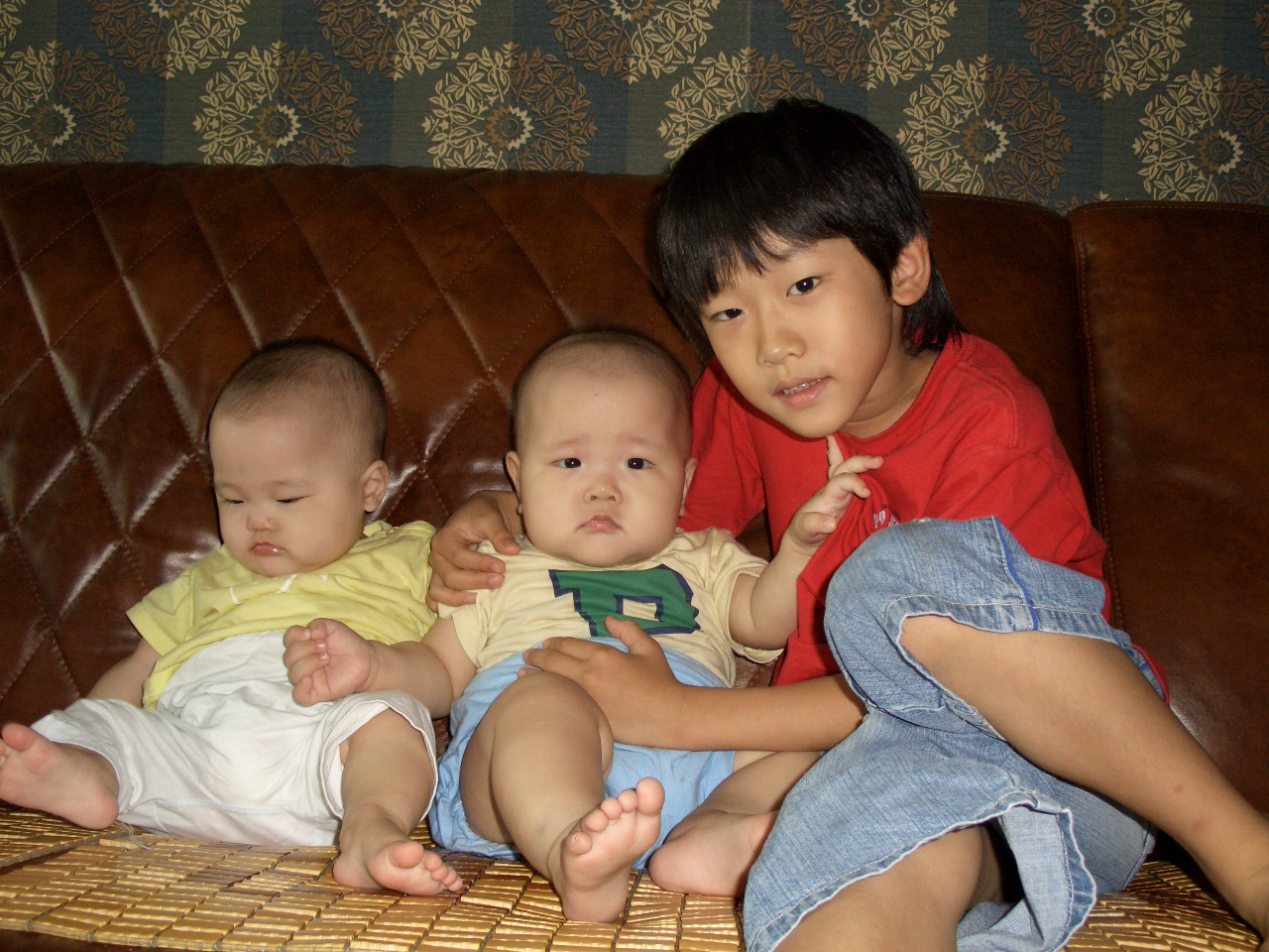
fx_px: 1320
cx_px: 634
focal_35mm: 36
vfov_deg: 39.7
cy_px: 476
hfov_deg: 51.4
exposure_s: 1/60
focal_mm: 7.8
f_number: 2.9
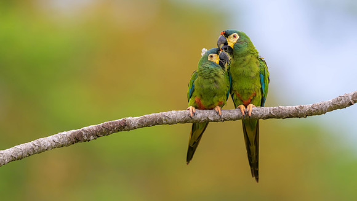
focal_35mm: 911
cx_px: 197
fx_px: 8622
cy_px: 94
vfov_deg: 1.3
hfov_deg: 2.4
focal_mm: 560
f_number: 4
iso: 400
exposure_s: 1/640
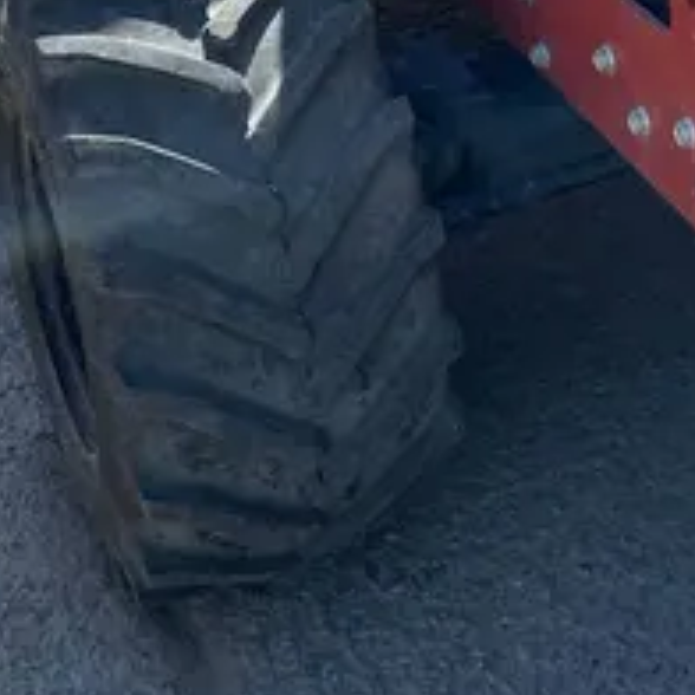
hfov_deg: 19.9
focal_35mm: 86
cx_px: 574
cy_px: -339
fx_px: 1953
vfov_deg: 18.0
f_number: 1.6
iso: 50
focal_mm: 4.2
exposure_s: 1/3125
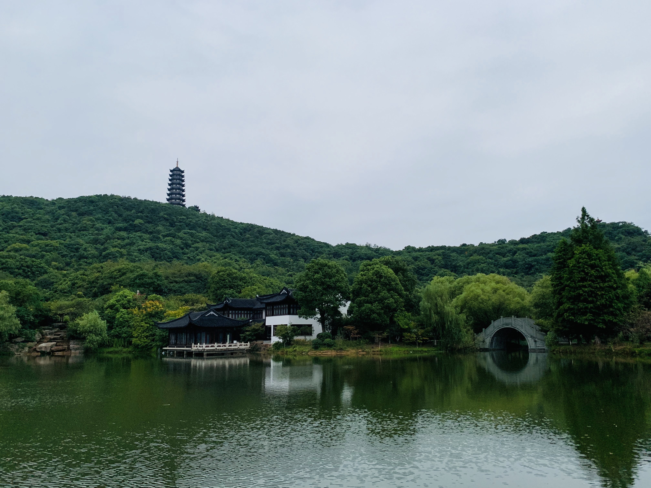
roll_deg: +1.5
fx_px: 489
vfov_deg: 53.1
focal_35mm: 26
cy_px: 244
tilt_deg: +10.0
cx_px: 326
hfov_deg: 67.3
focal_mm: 4.25
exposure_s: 1/60
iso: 200
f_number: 1.8
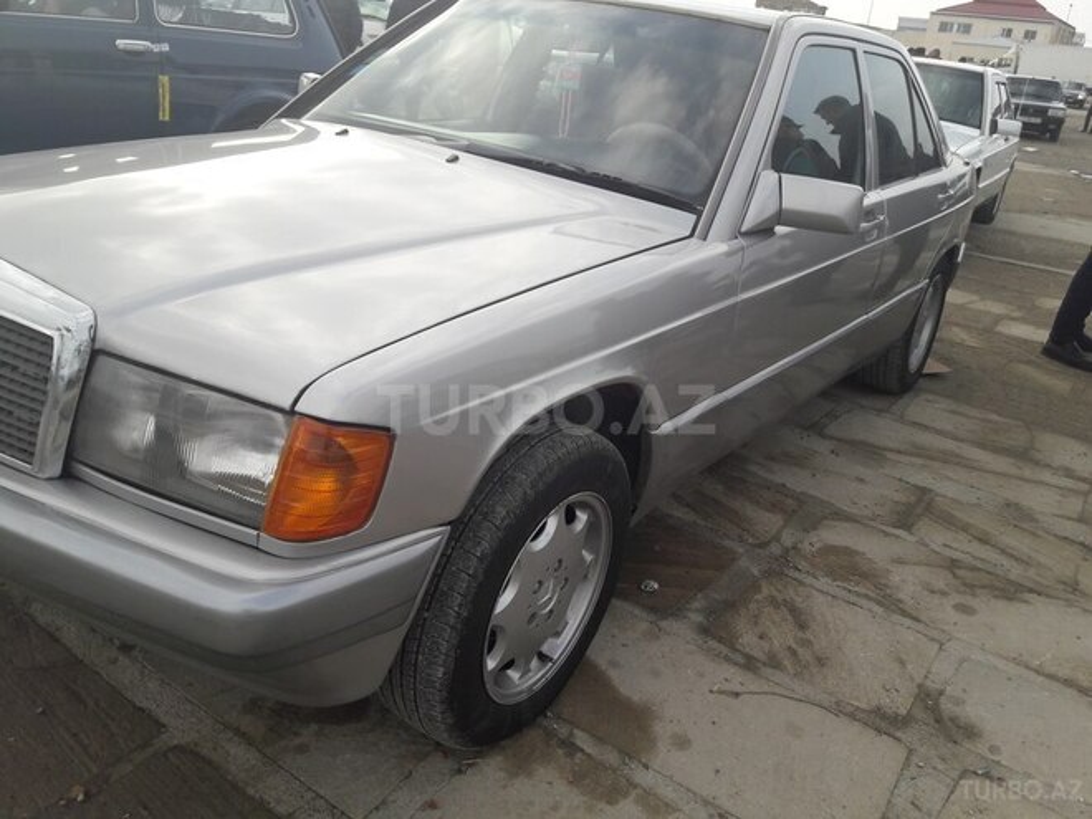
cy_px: 410
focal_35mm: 28
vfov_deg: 49.7
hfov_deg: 63.4
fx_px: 883
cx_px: 546
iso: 40
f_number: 1.9
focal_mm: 3.7
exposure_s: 1/908
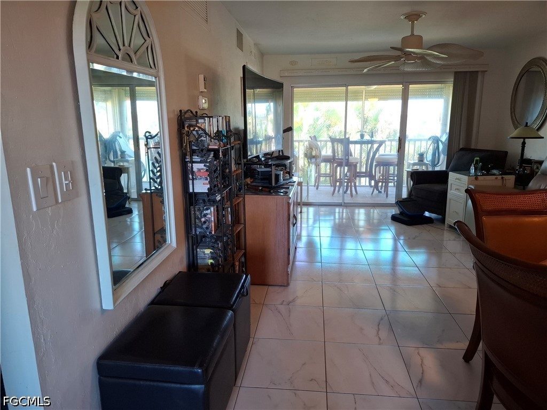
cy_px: 205
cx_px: 274
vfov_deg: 58.9
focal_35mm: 23
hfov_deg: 73.9
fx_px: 363
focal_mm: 5.54
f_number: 1.8
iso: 200
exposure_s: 1/60
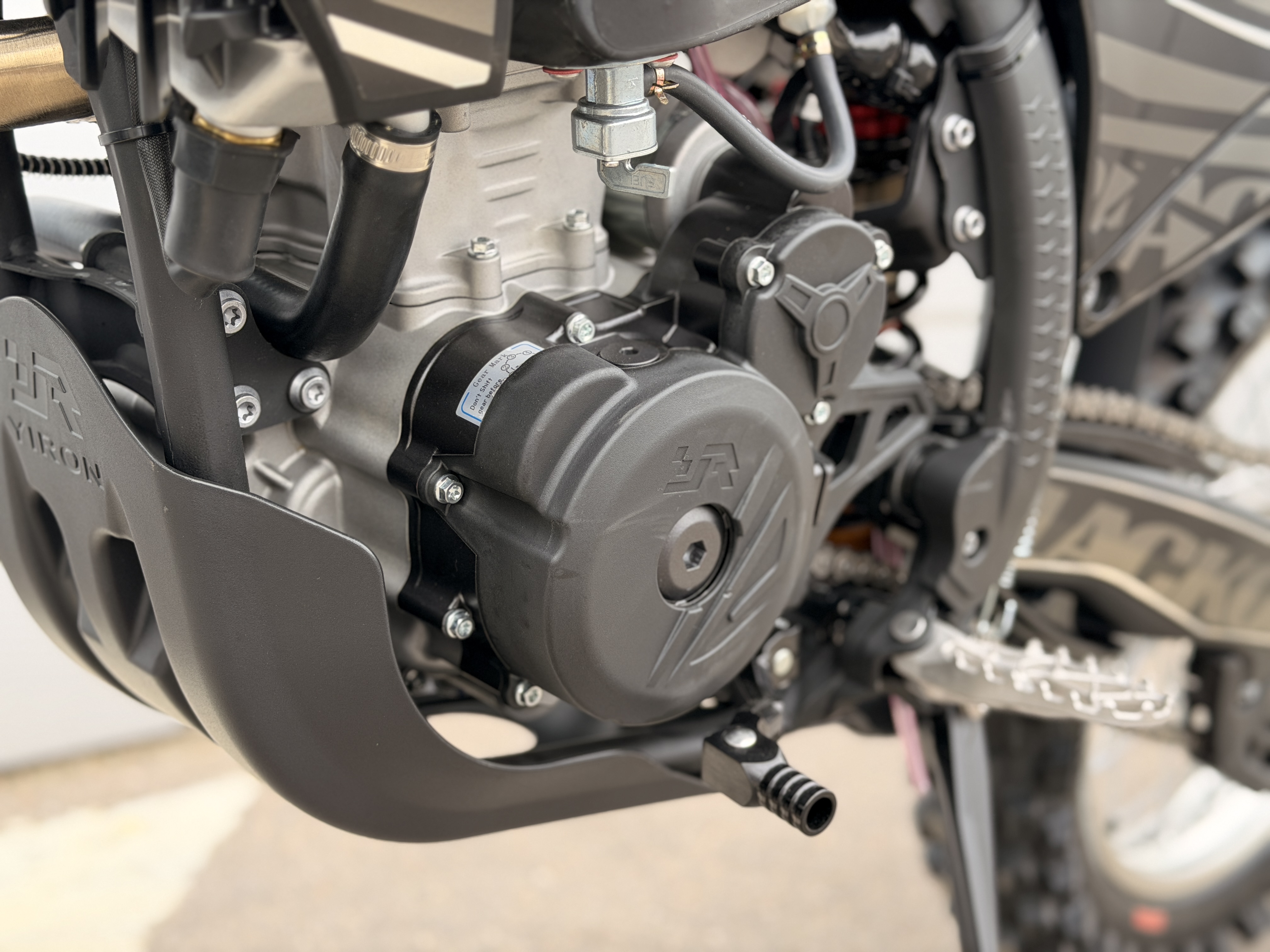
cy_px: 476
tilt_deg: -6.2
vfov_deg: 30.3
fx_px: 1761
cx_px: 635
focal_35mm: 48
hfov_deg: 39.7
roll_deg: +0.9
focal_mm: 6.76
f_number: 1.78
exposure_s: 1/209
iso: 125
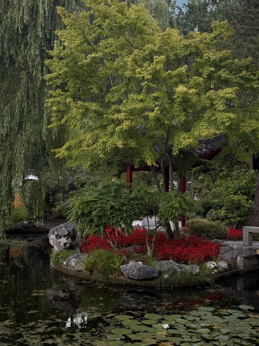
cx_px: 130
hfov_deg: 30.3
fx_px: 479
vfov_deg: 39.7
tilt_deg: +1.4
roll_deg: -1.7
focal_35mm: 48
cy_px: 173
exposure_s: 1/265
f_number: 1.78
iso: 100
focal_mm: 6.76
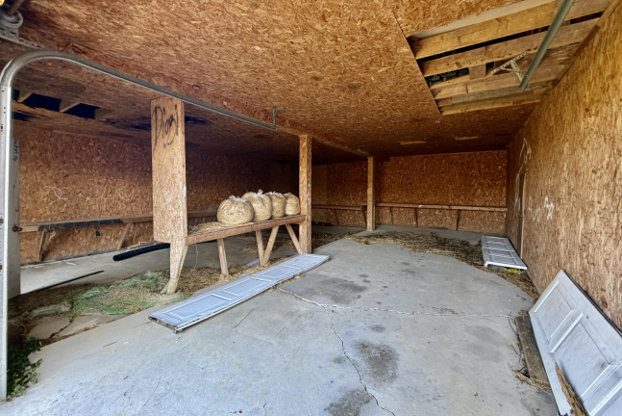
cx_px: 317
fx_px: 259
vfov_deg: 77.3
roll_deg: +0.7
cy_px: 199
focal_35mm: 15
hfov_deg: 100.4
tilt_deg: -1.1
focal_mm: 2.22
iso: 200
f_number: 2.2
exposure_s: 1/121
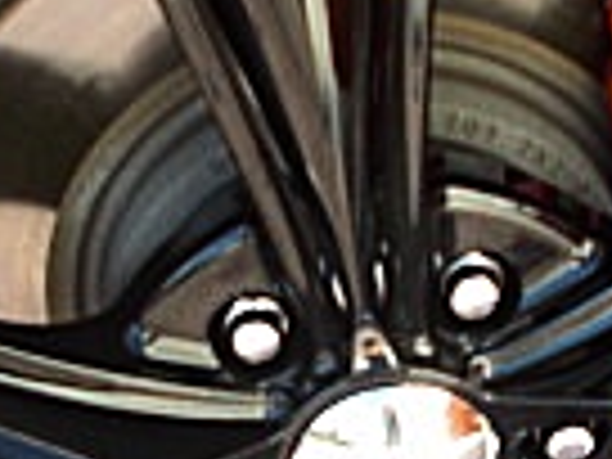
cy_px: 284
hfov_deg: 11.6
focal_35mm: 170
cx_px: 310
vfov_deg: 8.7
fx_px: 3006
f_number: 2.8
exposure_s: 1/80
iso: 50
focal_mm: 6.3
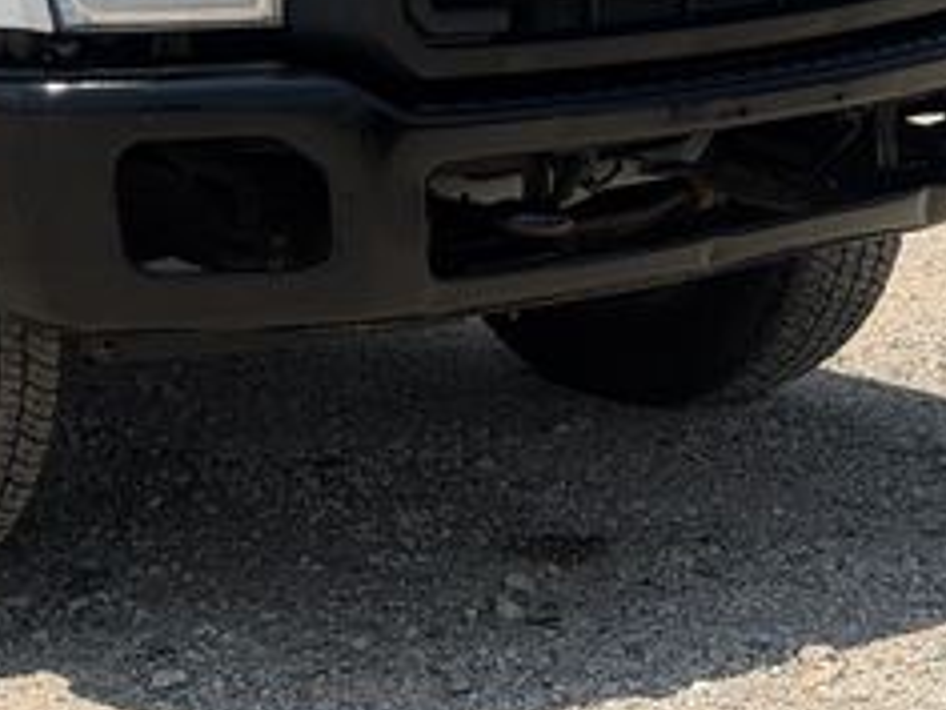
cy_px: -225
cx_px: -184
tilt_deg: -3.1
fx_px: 3553
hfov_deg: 14.7
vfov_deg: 11.1
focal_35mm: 130
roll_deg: +0.6
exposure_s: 1/9901
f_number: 1.78
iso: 64
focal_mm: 6.76
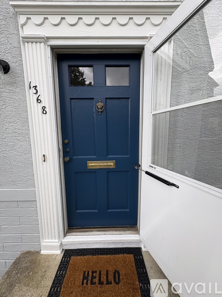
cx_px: 111
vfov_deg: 102.1
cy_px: 148
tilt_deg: -5.9
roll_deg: +0.4
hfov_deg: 85.7
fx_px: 120
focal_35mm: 14
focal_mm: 2.22
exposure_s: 1/117
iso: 40
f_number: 2.2
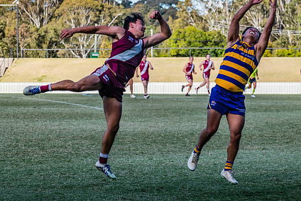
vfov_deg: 6.9
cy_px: 85
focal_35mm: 199
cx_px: 170
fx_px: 1665
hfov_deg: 10.3
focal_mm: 170
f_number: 13
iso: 800
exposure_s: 1/640
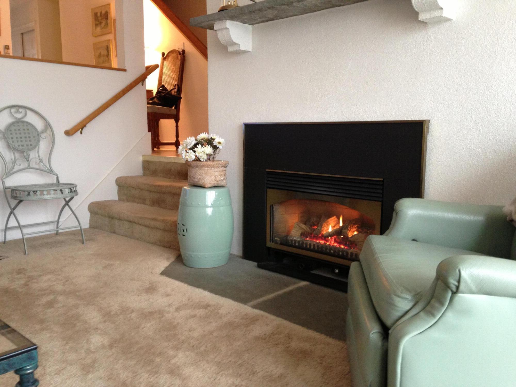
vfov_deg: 42.9
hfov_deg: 55.4
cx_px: 258
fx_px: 492
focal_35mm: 33
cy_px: 194
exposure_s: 1/20
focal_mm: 4.13
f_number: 2.4
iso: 200
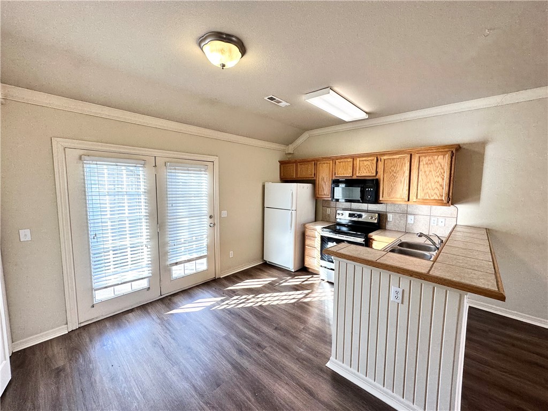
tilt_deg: -5.6
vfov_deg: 85.7
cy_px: 206
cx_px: 274
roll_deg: -0.4
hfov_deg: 102.1
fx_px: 222
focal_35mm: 14
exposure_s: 1/120
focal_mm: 2.22
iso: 125
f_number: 2.2
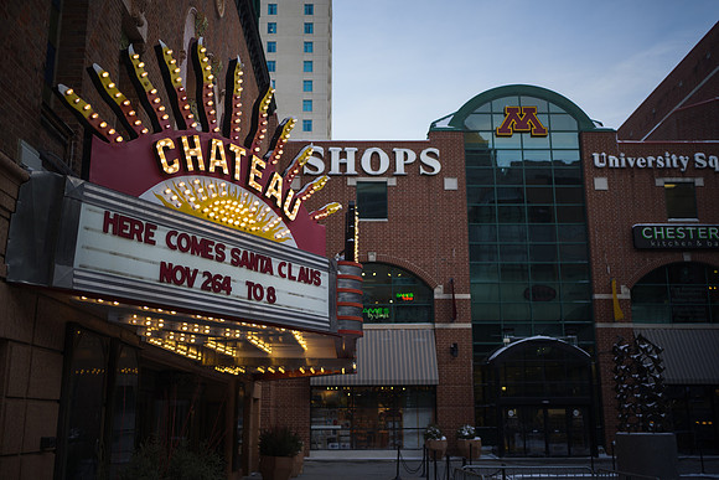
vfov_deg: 37.1
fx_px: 715
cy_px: 245
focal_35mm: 36
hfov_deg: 53.4
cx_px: 367
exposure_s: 1/160
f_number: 1.8
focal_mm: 35
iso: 64
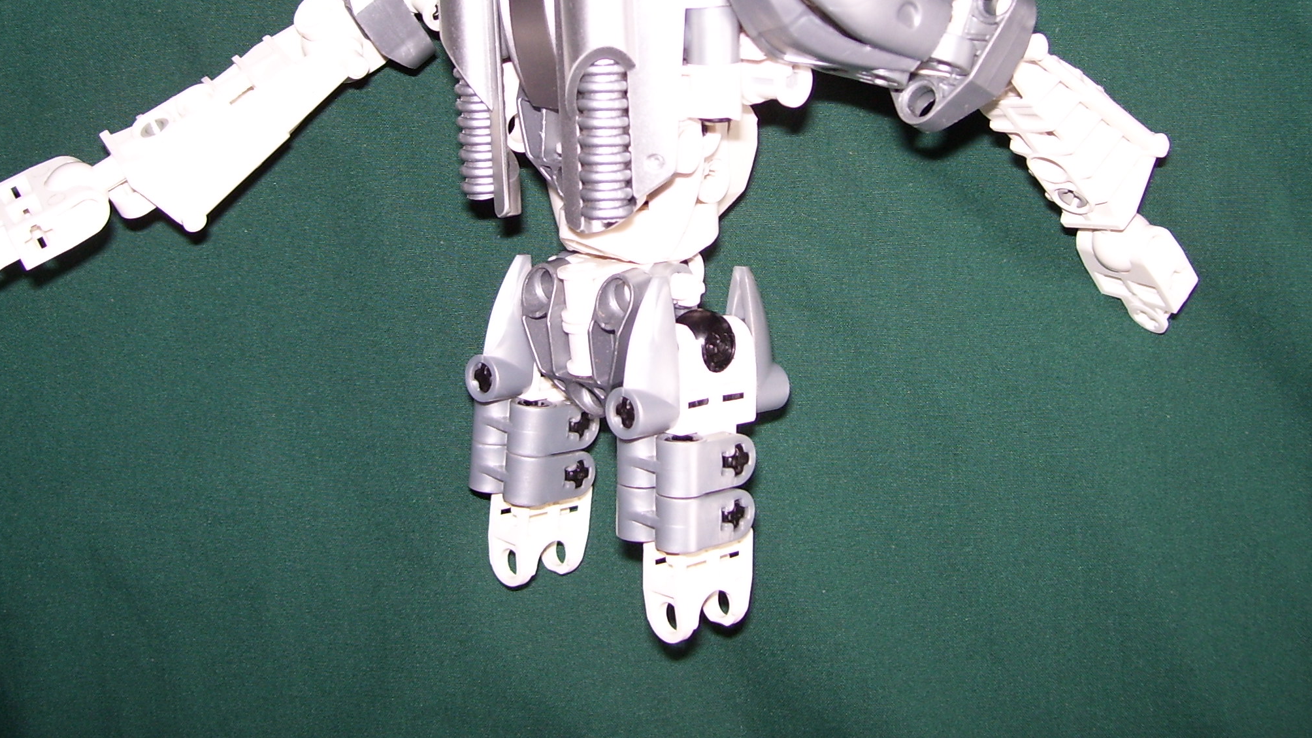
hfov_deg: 45.4
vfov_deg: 26.2
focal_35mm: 45
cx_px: 604
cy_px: 190
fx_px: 1566
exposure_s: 1/60
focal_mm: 6
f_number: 2.7
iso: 80
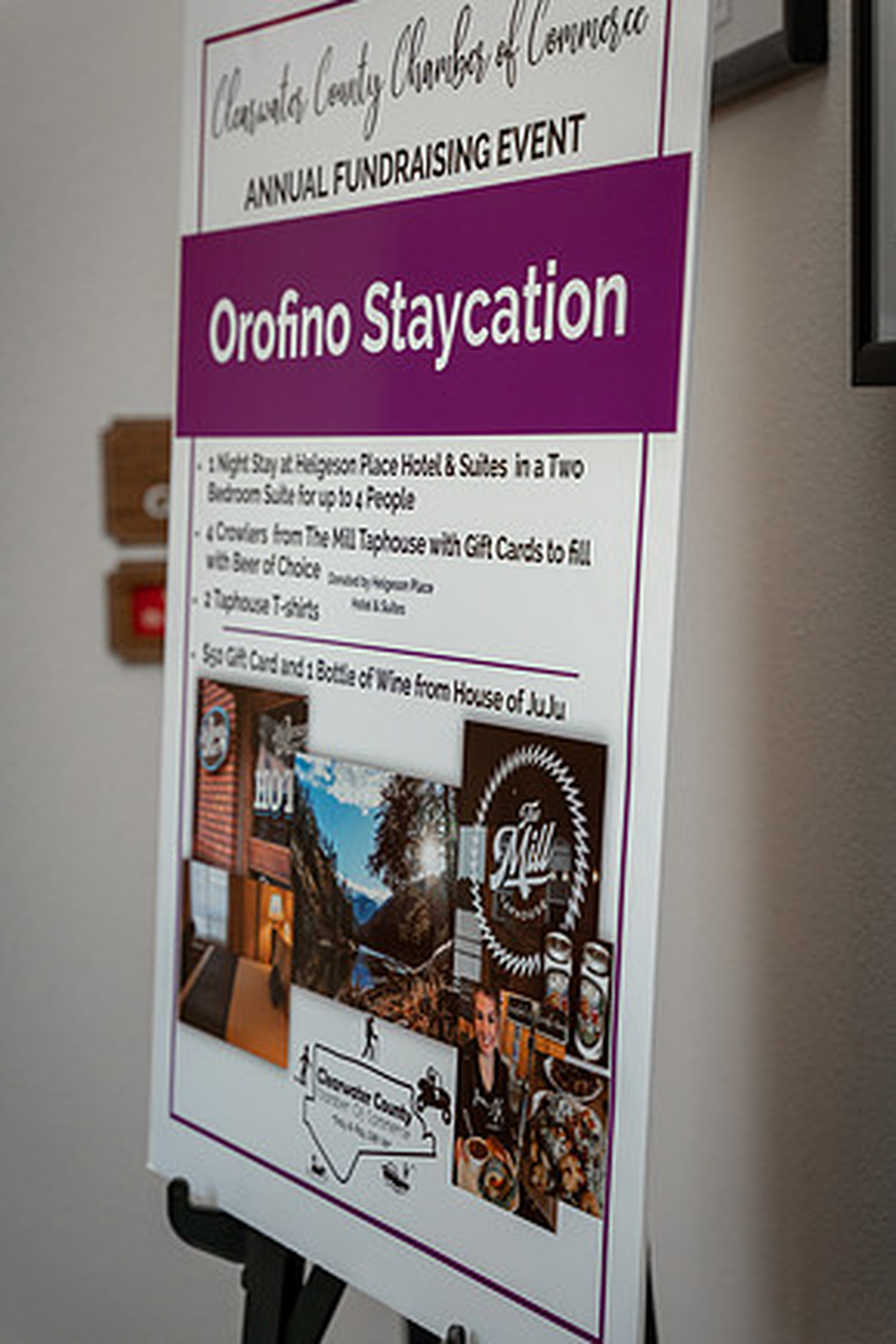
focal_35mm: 70
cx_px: 436
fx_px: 2613
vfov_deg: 28.8
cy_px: 670
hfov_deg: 19.5
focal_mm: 67.6
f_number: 3.5
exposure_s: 1/250
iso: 1000
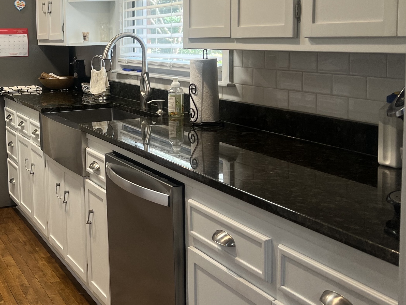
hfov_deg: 36.1
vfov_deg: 28.9
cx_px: 50
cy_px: 96
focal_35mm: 50
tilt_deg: -6.9
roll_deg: +1.8
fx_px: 586
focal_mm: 5.7
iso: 64
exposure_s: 1/60
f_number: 1.5
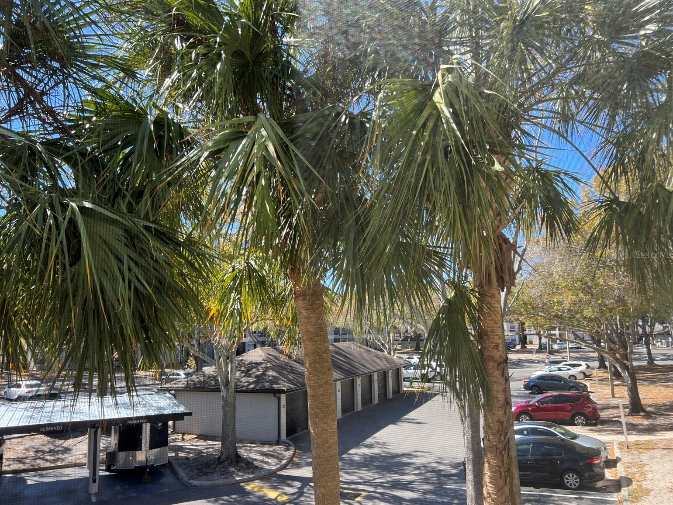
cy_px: 254
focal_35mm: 27
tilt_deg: +8.8
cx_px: 328
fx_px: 525
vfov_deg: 51.4
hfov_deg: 65.3
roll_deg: +1.9
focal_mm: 5.7
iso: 50
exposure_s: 1/611
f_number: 1.5
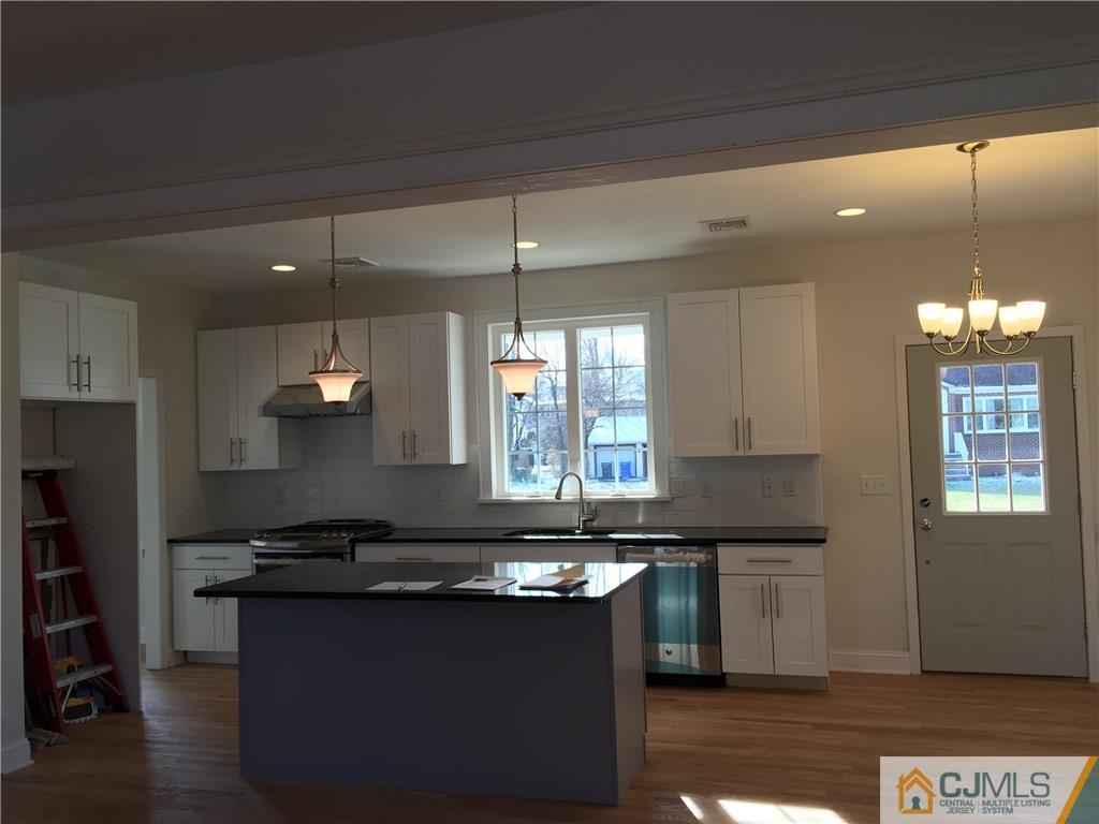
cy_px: 412
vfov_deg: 48.2
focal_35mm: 29
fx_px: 921
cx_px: 550
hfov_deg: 61.7
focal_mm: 4.15
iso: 50
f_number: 2.2
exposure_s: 1/120
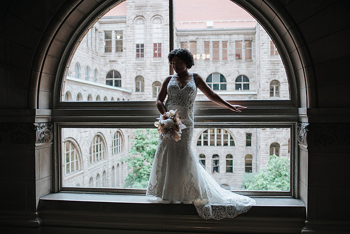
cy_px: 117
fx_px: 370
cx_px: 175
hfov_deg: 50.6
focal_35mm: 38
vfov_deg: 35.0
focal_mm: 35
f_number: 2.2
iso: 110
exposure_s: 1/125
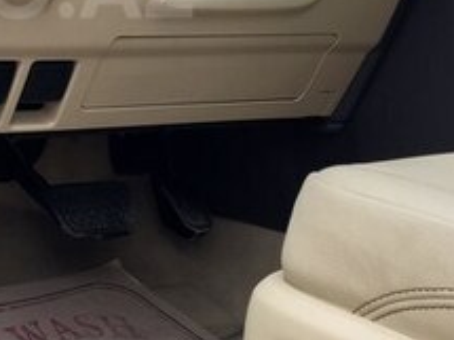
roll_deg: -0.8
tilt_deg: -0.5
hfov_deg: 21.1
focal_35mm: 89
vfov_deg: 16.2
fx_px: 1167
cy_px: -14
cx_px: -23
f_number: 2.2
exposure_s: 1/50
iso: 32
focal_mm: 4.15
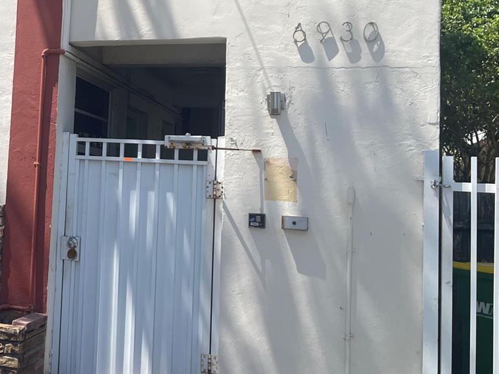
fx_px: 793
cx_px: -1
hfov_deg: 32.2
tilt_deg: +4.7
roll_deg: -2.0
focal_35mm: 55
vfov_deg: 26.4
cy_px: 120
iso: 32
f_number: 1.6
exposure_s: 1/2747
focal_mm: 4.2
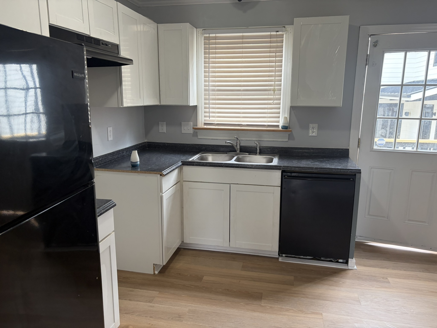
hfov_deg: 67.3
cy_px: 164
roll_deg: -0.2
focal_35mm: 26
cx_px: 218
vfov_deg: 53.1
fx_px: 328
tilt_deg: -11.6
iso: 125
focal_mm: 5.96
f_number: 1.6
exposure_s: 1/120
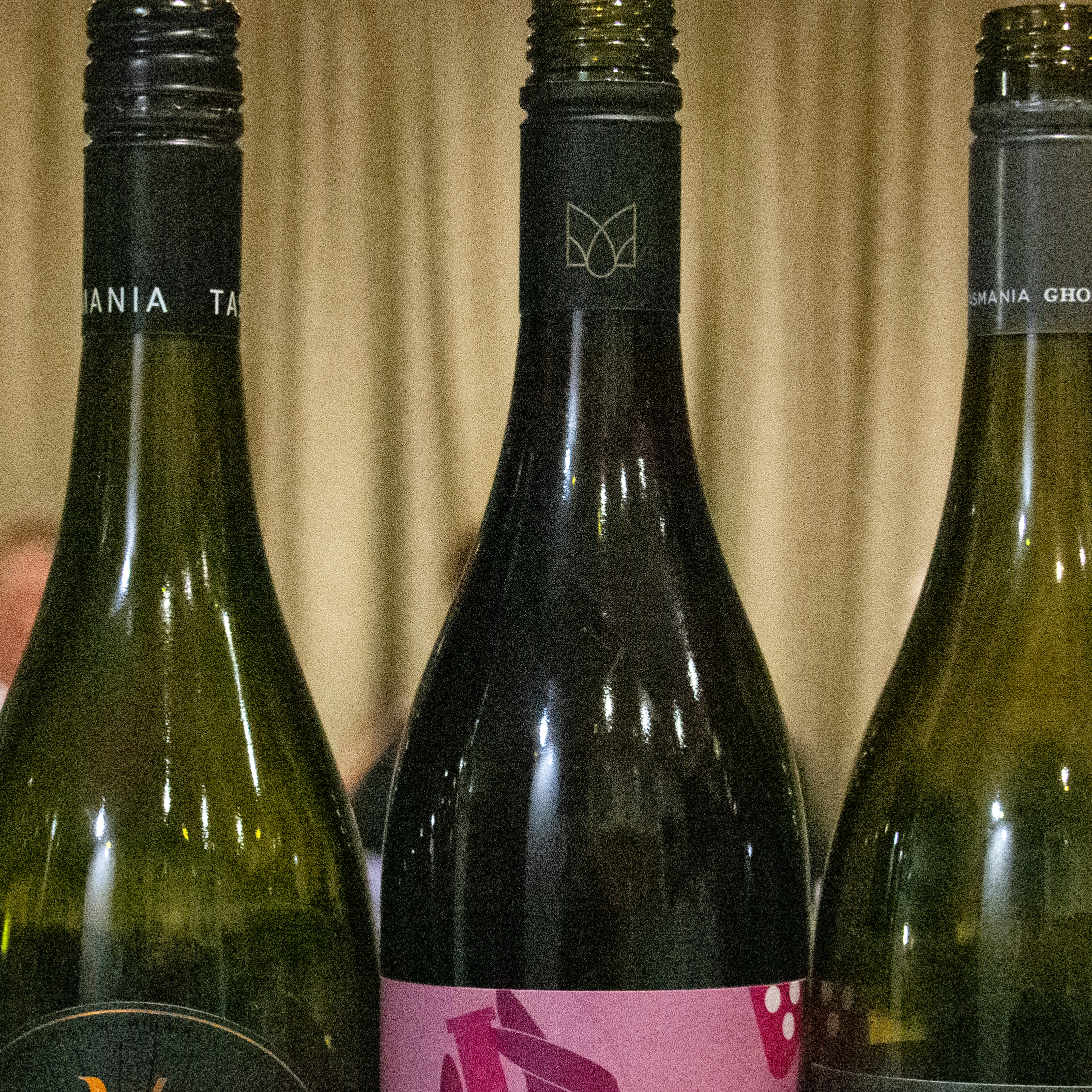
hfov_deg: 13.1
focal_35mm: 133
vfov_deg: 13.1
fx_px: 4747
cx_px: 408
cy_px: 780
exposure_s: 1/160
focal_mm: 38
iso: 25600
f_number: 6.3
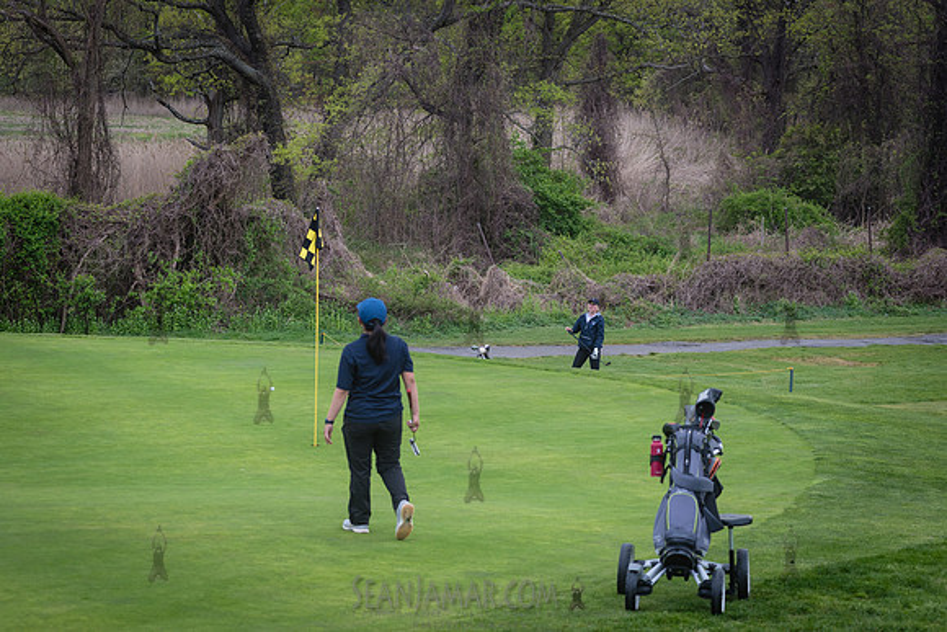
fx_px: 2763
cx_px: 474
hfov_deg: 19.5
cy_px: 316
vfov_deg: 13.0
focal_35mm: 105
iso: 400
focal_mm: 105
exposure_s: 1/400
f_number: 5
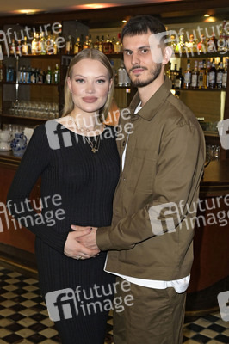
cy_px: 172
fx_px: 430
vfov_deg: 43.6
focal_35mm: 45
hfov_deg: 29.8
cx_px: 114
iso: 2500
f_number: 5
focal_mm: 45
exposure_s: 1/50
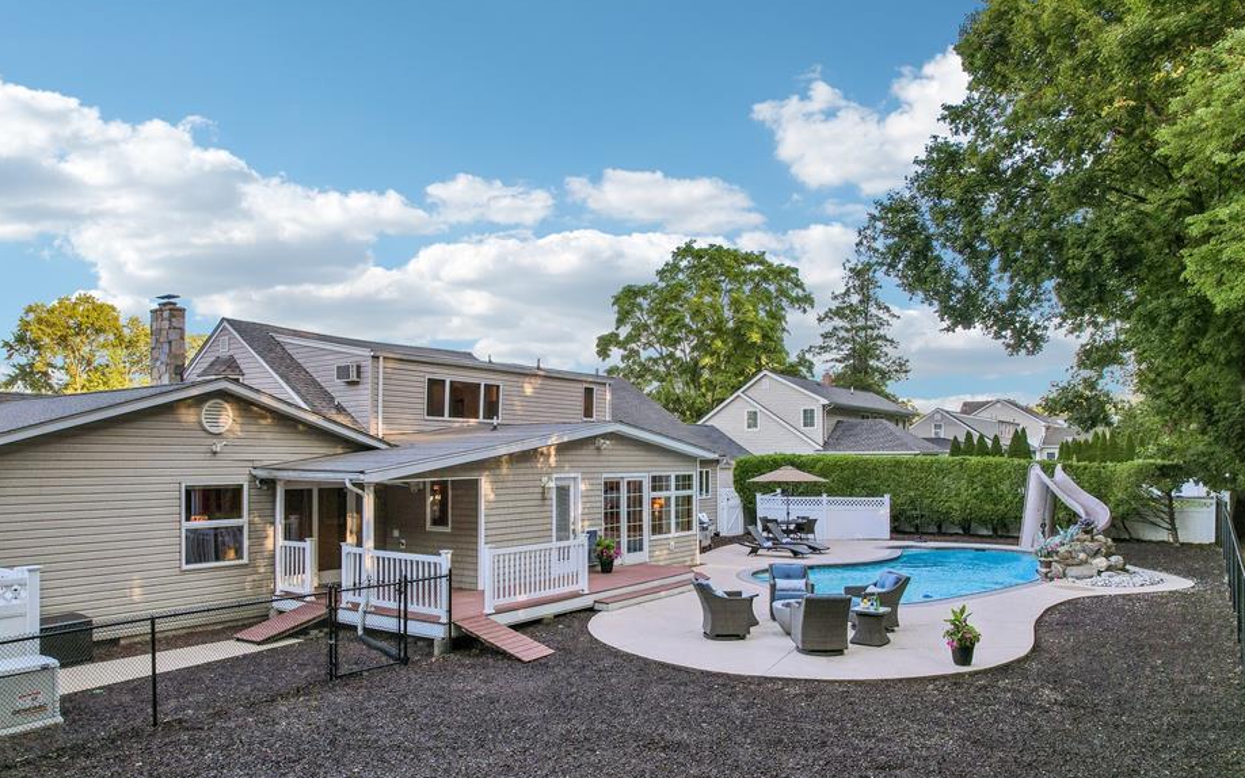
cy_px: 453
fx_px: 848
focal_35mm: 25
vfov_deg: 49.1
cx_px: 582
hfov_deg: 72.5
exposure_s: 1/500
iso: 100
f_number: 2.8
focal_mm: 8.4
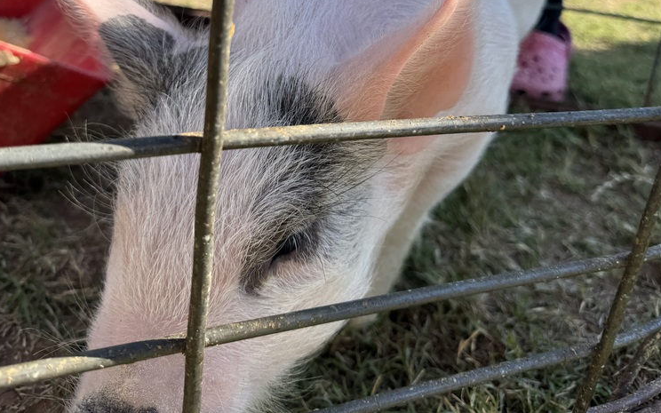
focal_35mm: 35
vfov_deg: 33.8
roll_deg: -4.9
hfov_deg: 55.3
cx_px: 330
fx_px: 631
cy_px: 23
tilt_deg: -16.4
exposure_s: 1/1767
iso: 80
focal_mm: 6.76
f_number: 1.78
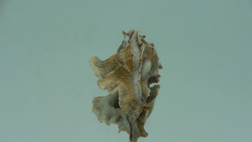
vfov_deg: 30.4
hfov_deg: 51.6
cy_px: 81
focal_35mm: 39
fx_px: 261
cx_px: 127
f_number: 2.8
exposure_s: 1/80
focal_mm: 4.6
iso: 80
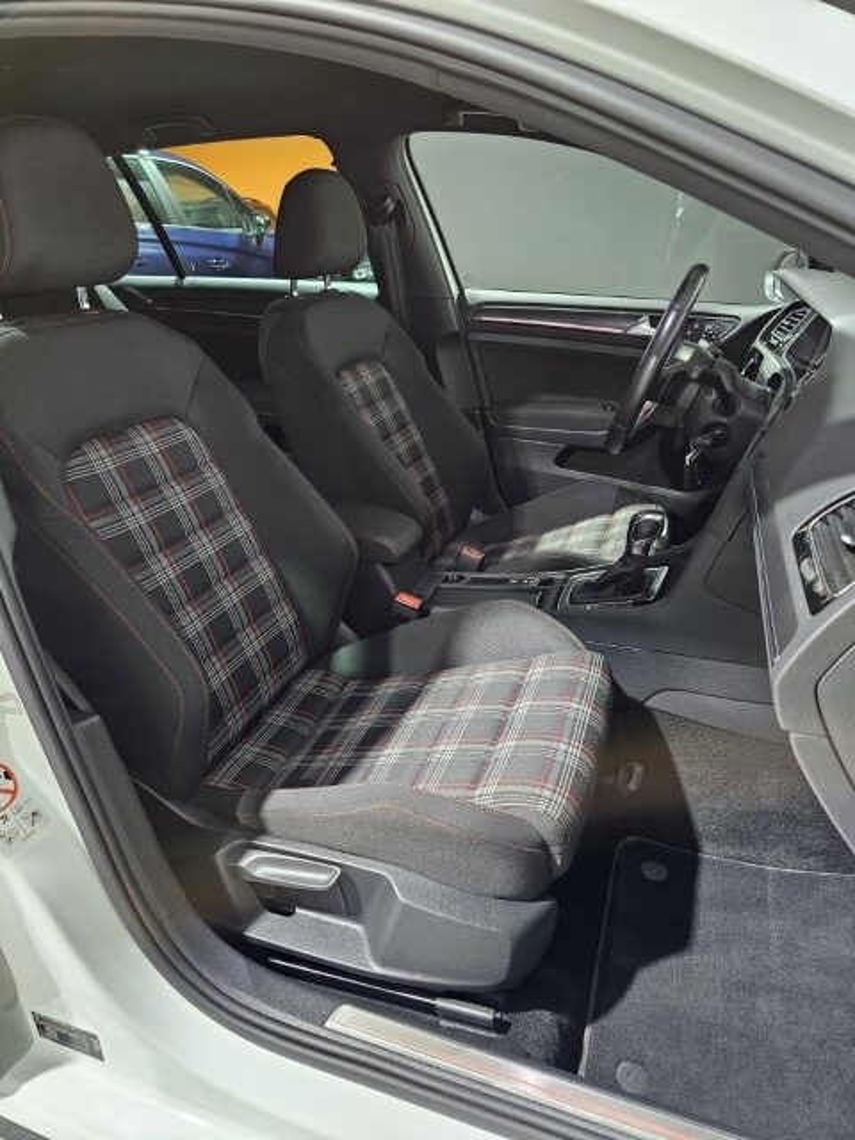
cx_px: 428
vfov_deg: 73.9
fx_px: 757
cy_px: 570
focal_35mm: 23
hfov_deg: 58.9
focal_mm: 6.3
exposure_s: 1/50
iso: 800
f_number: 1.7
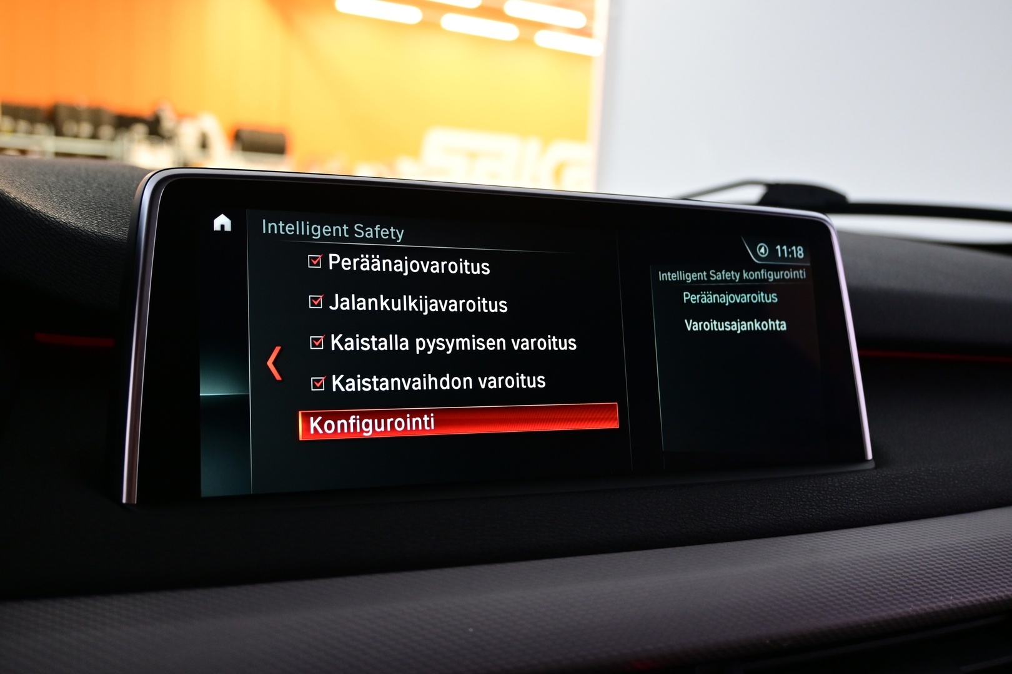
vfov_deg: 40.0
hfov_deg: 57.2
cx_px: 506
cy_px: 337
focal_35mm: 33
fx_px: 928
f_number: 4
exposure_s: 1/40
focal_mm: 22
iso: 900
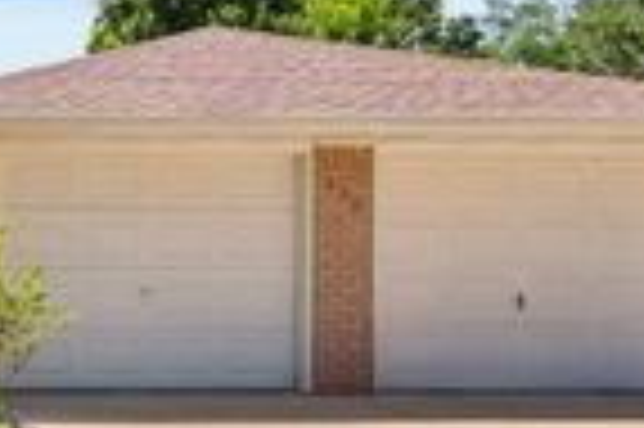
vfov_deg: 23.4
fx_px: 1032
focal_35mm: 58
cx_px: -104
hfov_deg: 30.2
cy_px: 259
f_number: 9
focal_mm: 11
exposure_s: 1/125
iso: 200
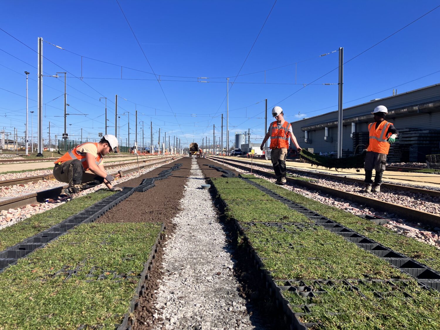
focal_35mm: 28
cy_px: 165
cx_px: 220
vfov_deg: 49.7
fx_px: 356
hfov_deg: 63.4
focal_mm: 3.99
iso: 32
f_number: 1.8
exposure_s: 1/1946
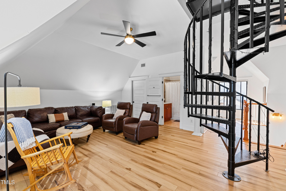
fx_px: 119
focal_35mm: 15
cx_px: 143
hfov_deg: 100.4
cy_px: 96
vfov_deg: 77.3
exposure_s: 1/1.67
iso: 100
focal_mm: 10
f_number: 8
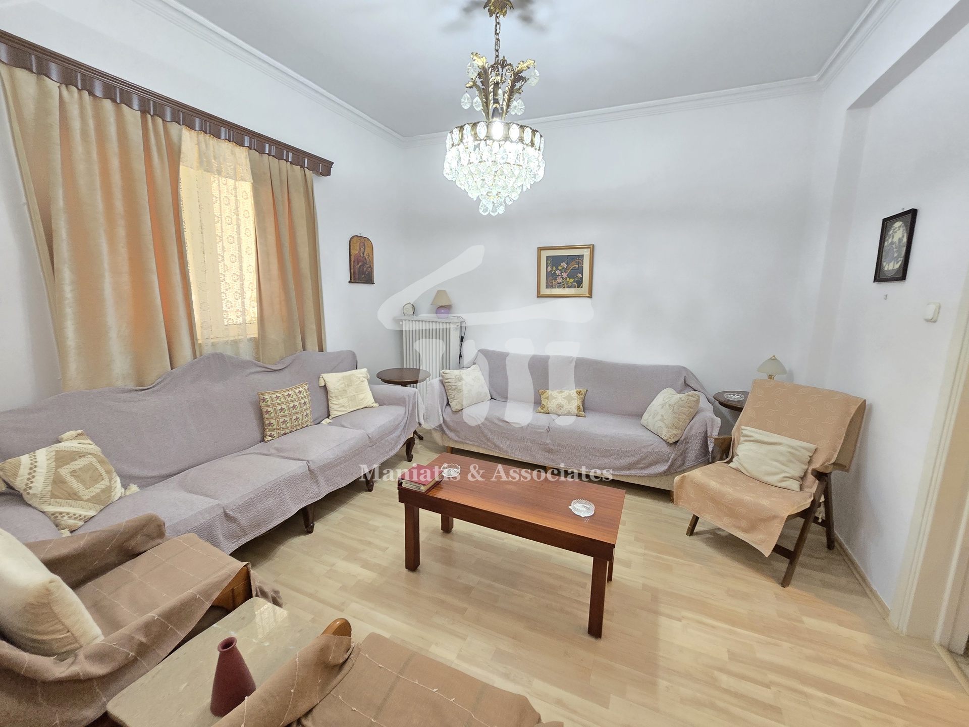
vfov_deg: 89.9
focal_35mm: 13
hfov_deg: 106.2
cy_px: 364
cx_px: 484
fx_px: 364
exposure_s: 1/50
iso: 800
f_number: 2.2
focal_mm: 2.2
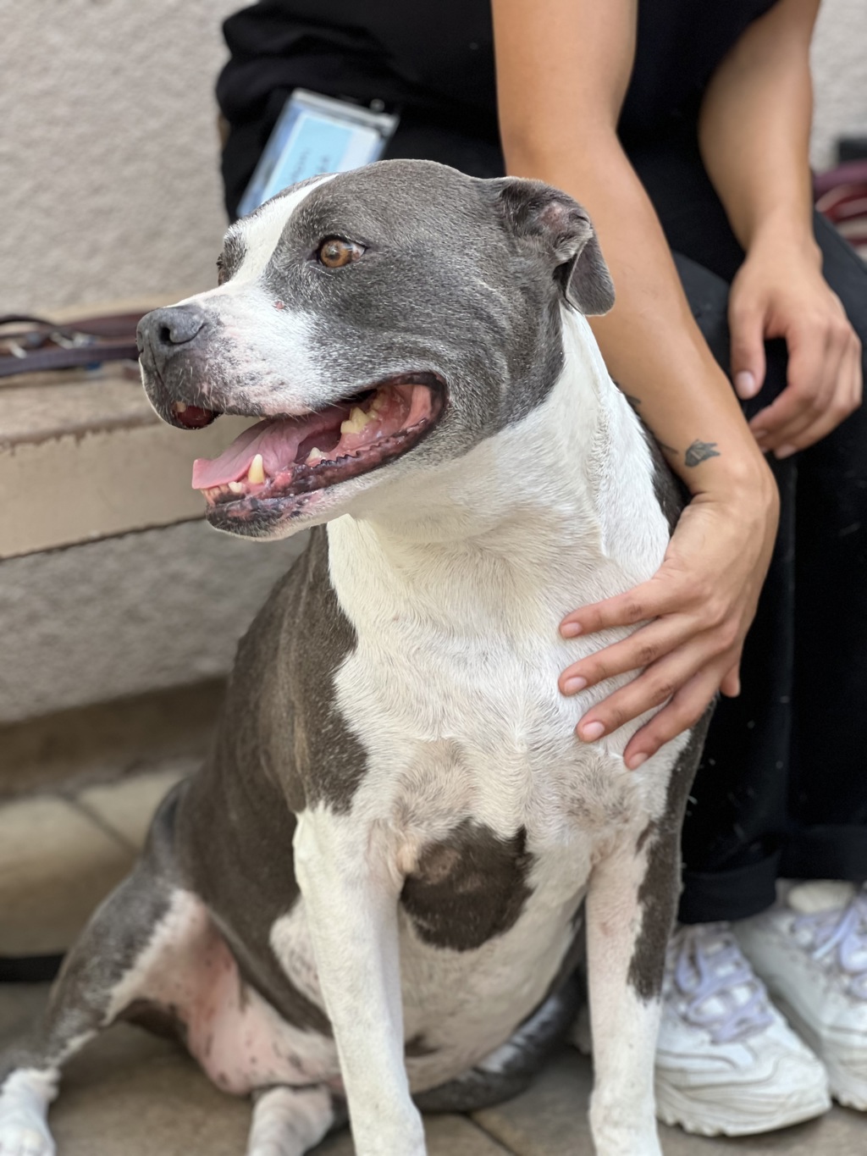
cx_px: 434
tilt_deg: -14.0
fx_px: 2571
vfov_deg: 25.3
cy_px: 578
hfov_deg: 19.1
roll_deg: +2.5
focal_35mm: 77
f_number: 2.8
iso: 80
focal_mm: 9
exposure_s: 1/121
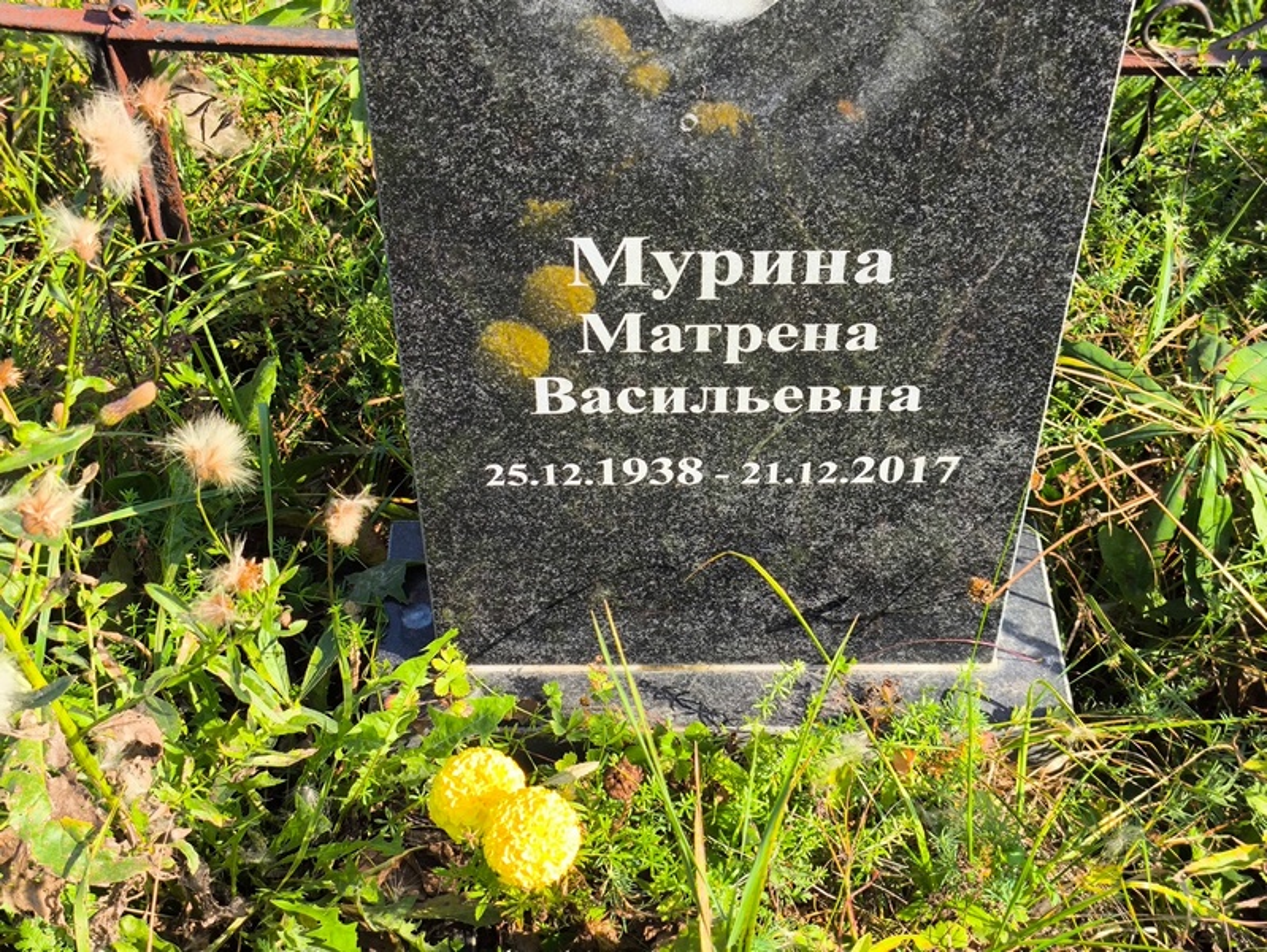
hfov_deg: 38.2
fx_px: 1831
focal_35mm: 50
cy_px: 476
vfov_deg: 29.1
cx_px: 634
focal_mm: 4.71
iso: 50
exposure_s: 1/690
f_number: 1.7
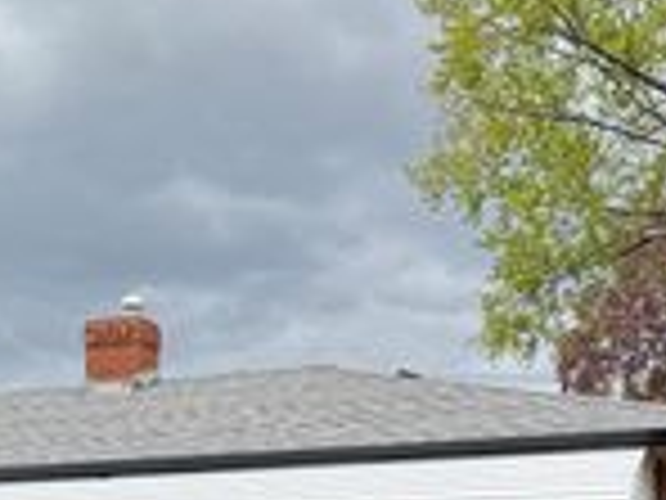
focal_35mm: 81
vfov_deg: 17.6
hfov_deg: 24.0
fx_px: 1558
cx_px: 202
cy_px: 534
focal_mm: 6.76
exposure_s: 1/878
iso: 80
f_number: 1.78
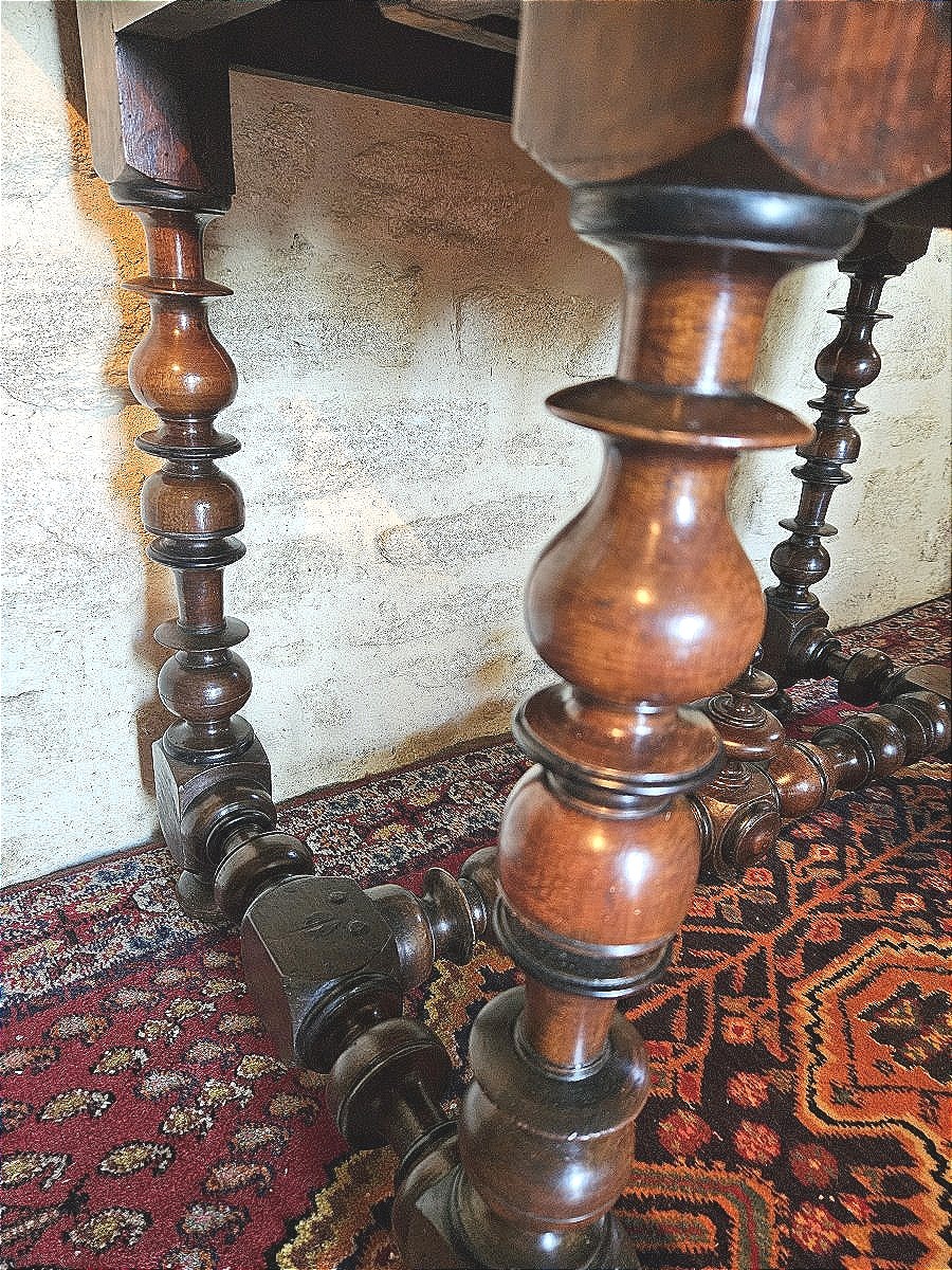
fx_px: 843
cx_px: 476
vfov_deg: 73.9
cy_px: 635
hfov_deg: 58.9
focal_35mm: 23
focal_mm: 5.4
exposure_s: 1/50
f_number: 1.8
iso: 640
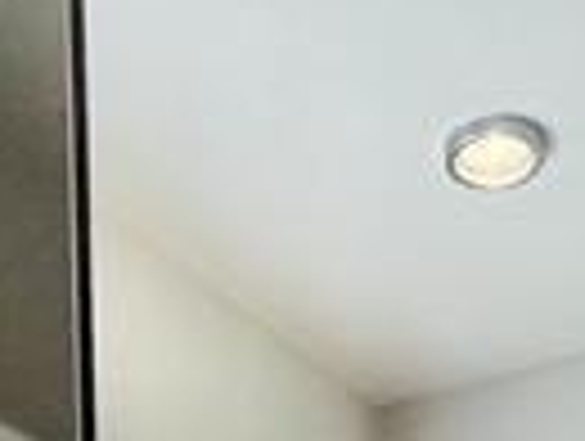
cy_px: 1413
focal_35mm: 110
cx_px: 346
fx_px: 1862
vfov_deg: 9.6
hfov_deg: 17.8
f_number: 2.2
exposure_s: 1/120
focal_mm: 2.22
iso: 200
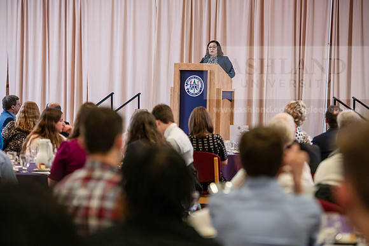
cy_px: 123
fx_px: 1230
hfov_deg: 17.1
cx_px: 184
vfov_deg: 11.4
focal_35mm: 120
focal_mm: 120
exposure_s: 1/160
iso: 1600
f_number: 3.2
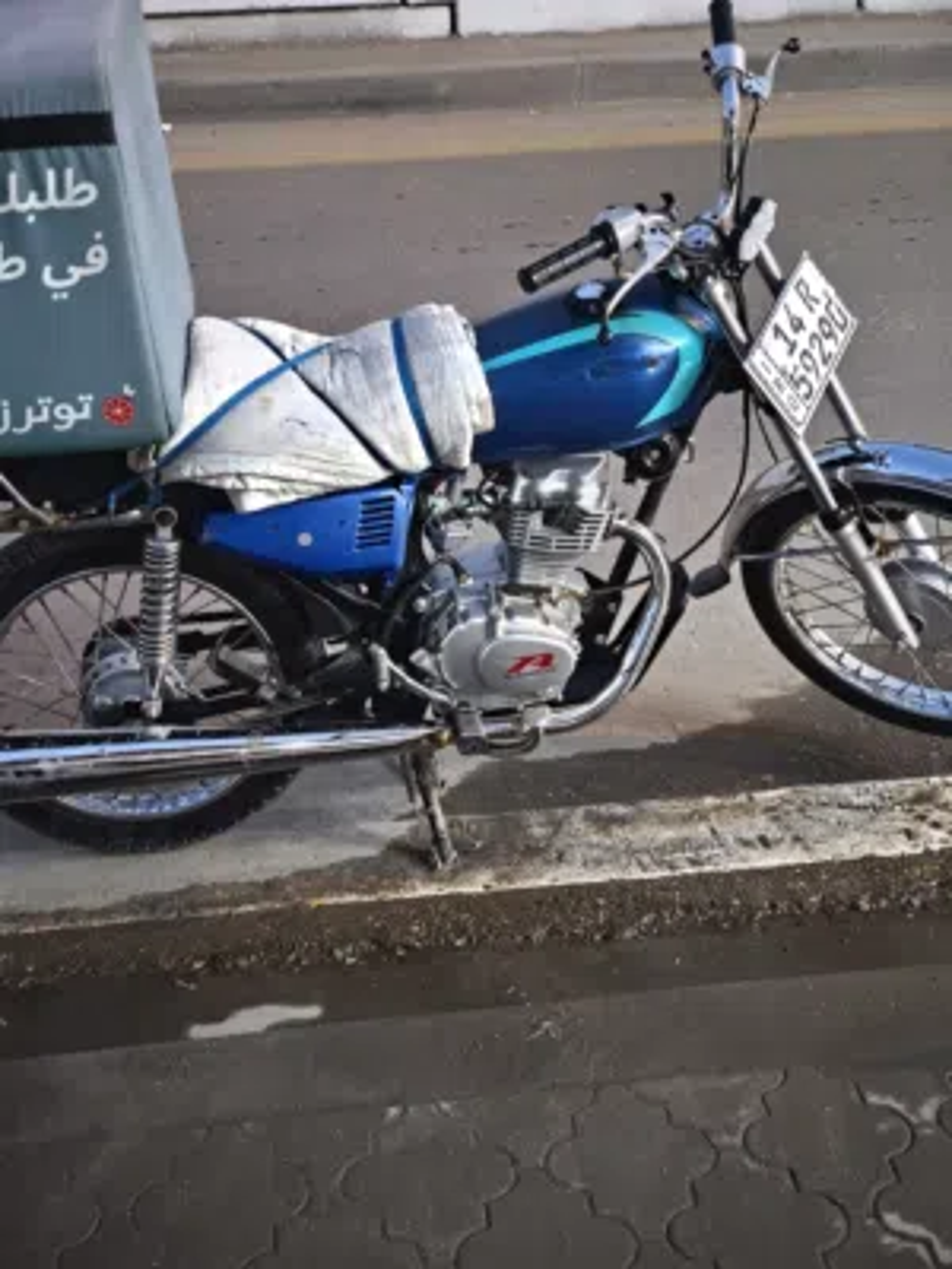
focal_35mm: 50
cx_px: 476
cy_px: 634
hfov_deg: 29.1
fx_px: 1833
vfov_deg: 38.2
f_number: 1.9
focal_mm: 7.1
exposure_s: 1/33.3
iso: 4000
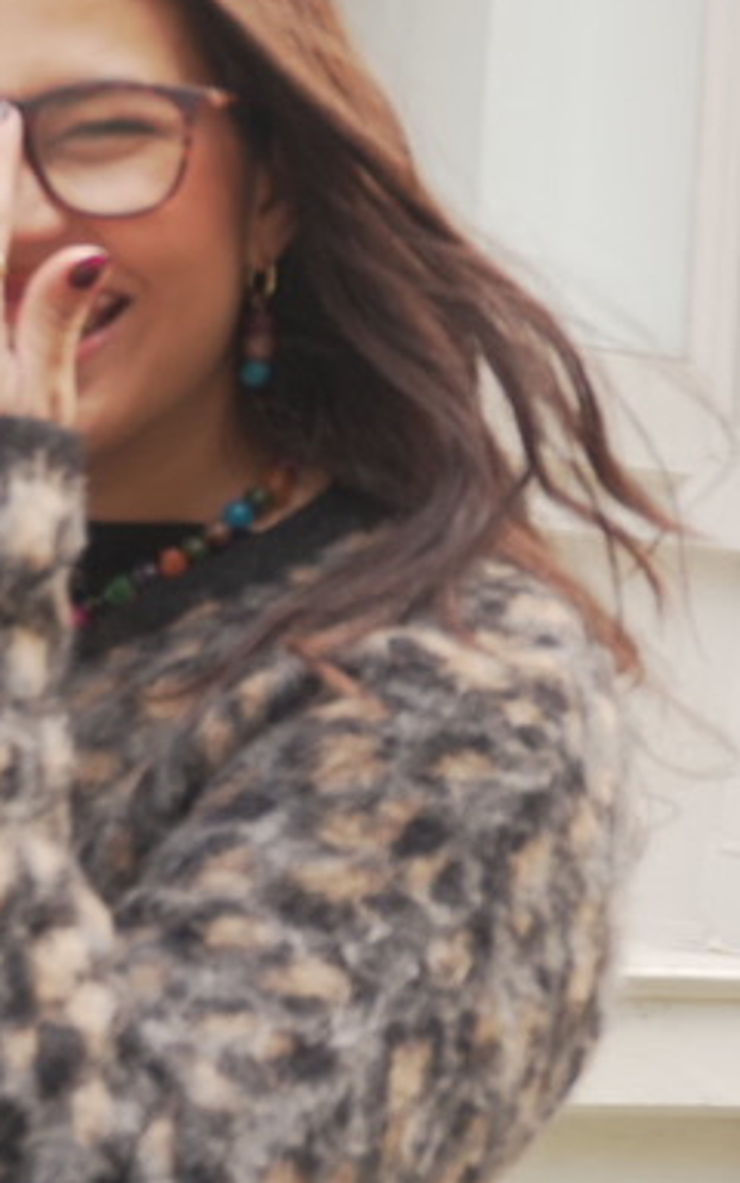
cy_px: 354
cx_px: -493
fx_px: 3904
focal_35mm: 121
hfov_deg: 10.3
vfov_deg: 17.2
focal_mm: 28
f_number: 4.5
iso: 500
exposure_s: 1/100
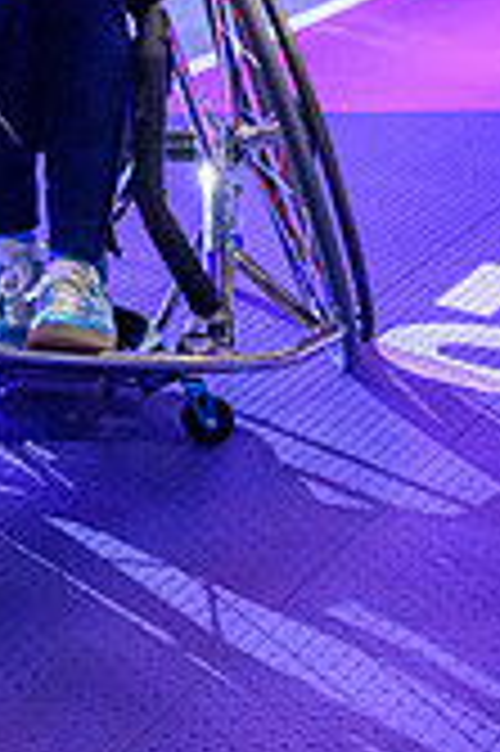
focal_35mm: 115
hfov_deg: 10.1
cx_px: -774
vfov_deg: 16.8
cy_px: -221
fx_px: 2401
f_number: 3.5
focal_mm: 26
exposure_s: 1/250
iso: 10000
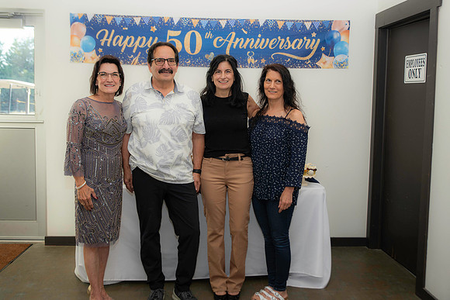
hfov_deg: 53.2
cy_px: 131
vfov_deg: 36.9
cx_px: 225
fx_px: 450
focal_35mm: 36
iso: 160
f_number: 3.2
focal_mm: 32
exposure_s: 1/125
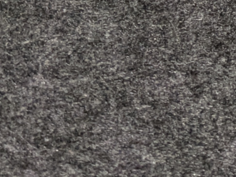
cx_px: 471
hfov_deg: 7.8
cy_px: -190
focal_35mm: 242
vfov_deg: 6.0
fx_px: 1651
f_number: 1.89
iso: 76
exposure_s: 1/24
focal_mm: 5.43
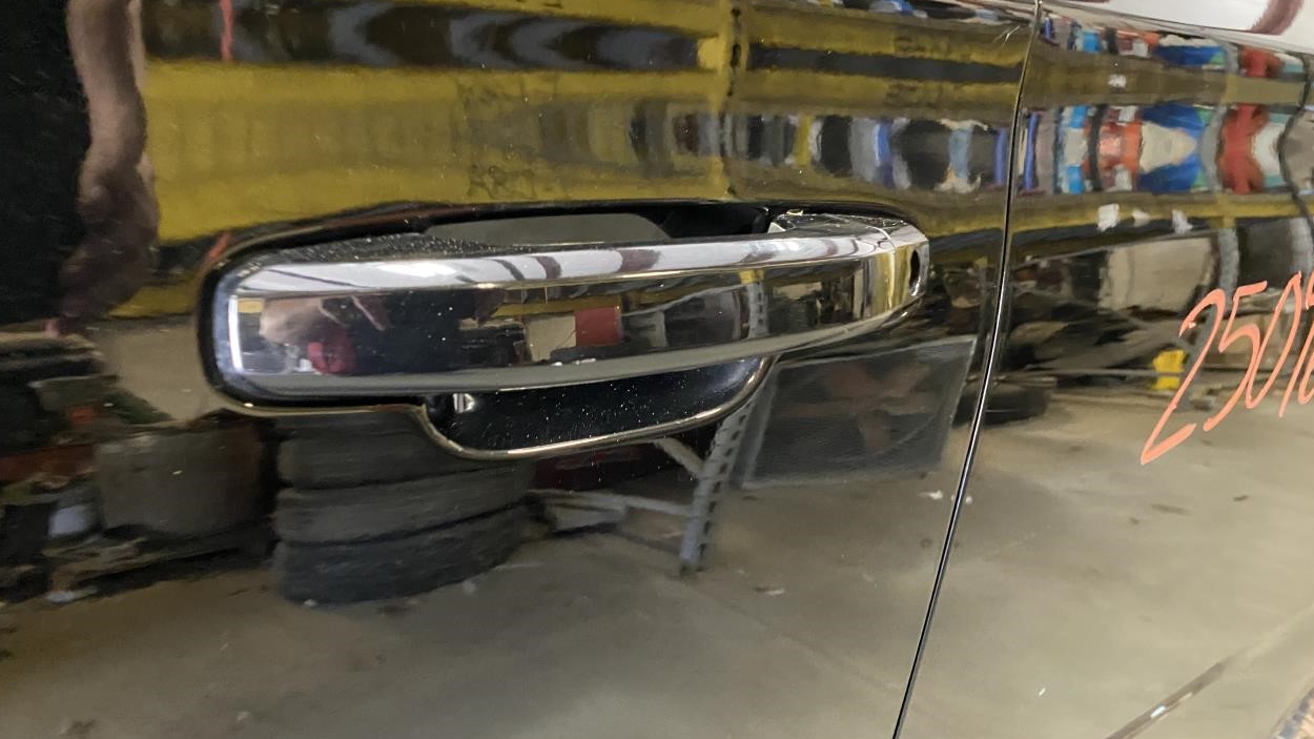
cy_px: 363
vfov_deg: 40.2
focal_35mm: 29
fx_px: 1010
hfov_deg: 66.1
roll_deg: -10.4
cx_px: 664
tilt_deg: -24.1
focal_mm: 4.25
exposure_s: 1/30
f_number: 1.8
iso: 640
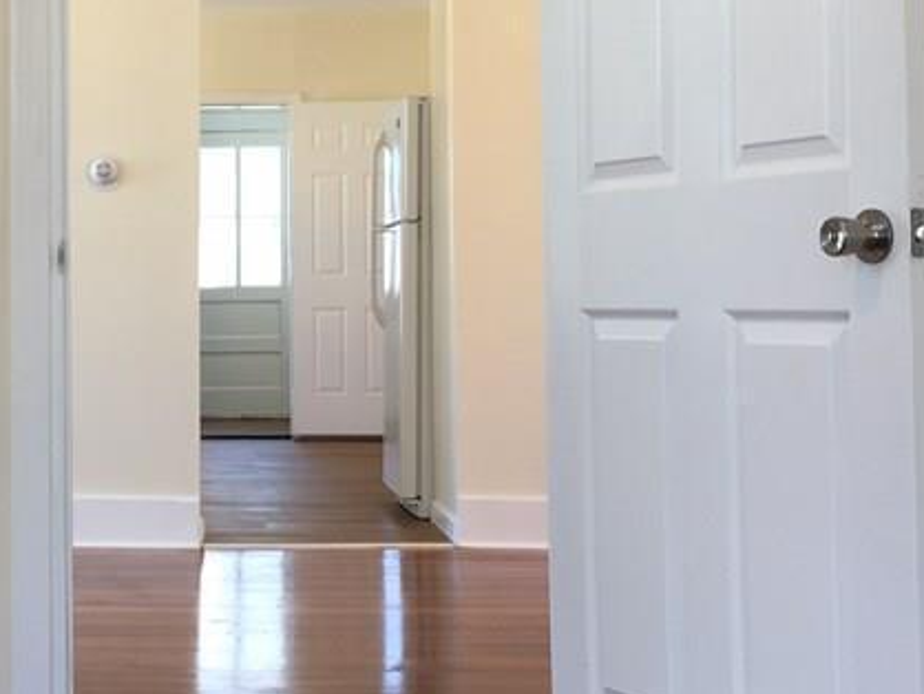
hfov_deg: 26.7
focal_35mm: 71
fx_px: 1896
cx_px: 153
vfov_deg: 20.7
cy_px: 281
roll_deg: -0.3
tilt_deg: +1.0
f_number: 2.2
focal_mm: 4.15
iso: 25
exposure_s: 1/60
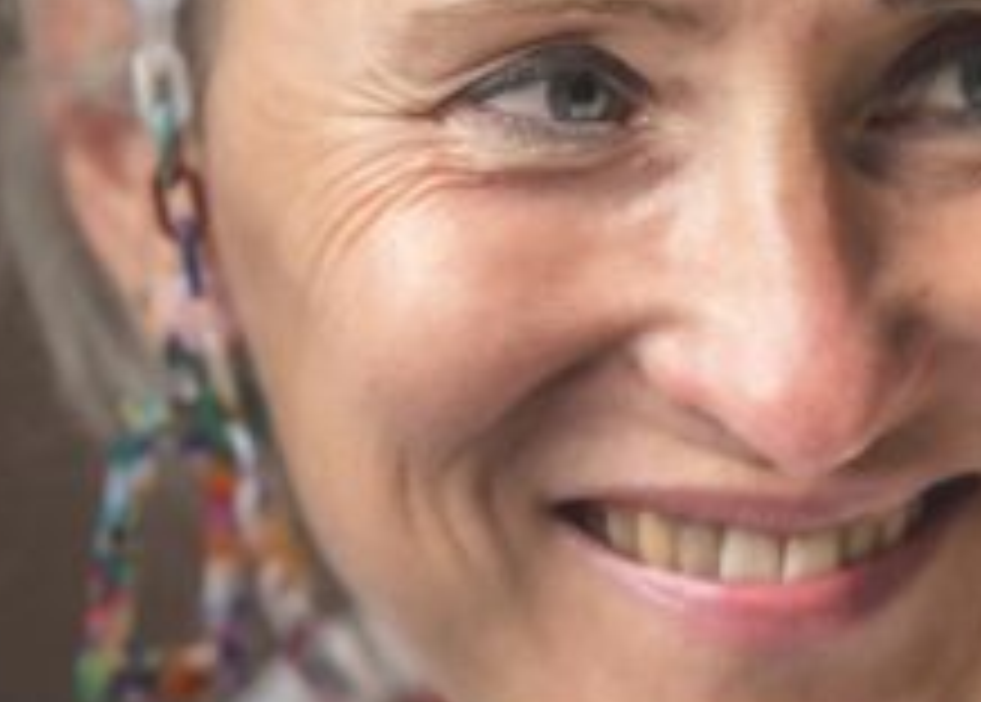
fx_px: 9367
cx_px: 816
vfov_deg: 4.3
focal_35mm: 336
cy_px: 99
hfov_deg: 6.0
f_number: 1.8
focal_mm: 85
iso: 100
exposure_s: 1/200
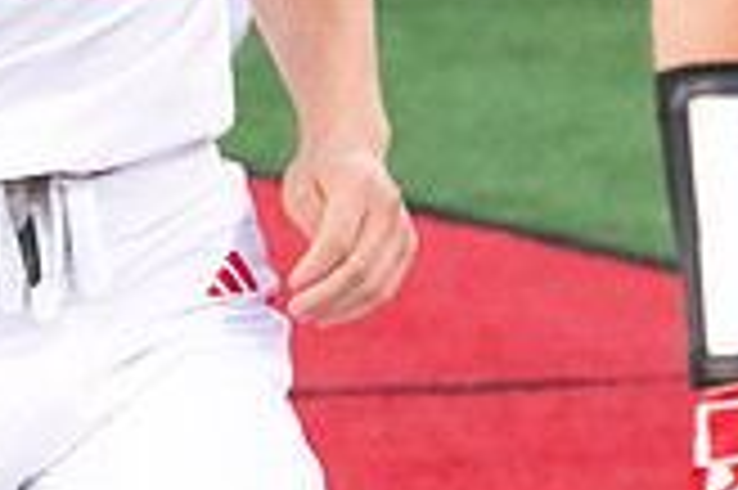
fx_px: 9789
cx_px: -22
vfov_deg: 2.9
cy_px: -317
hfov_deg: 4.3
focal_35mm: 478
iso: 10000
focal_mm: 135
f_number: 7.1
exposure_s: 1/800
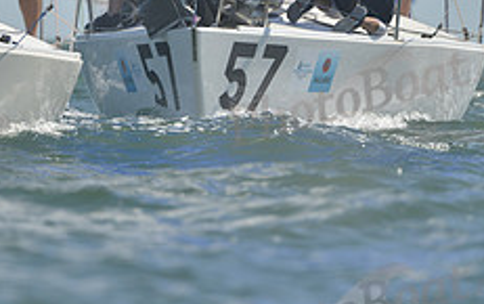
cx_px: 122
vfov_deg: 1.3
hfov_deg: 2.1
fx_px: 13497
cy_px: 14
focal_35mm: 1022
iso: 200
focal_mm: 400
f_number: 6.3
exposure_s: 1/1250
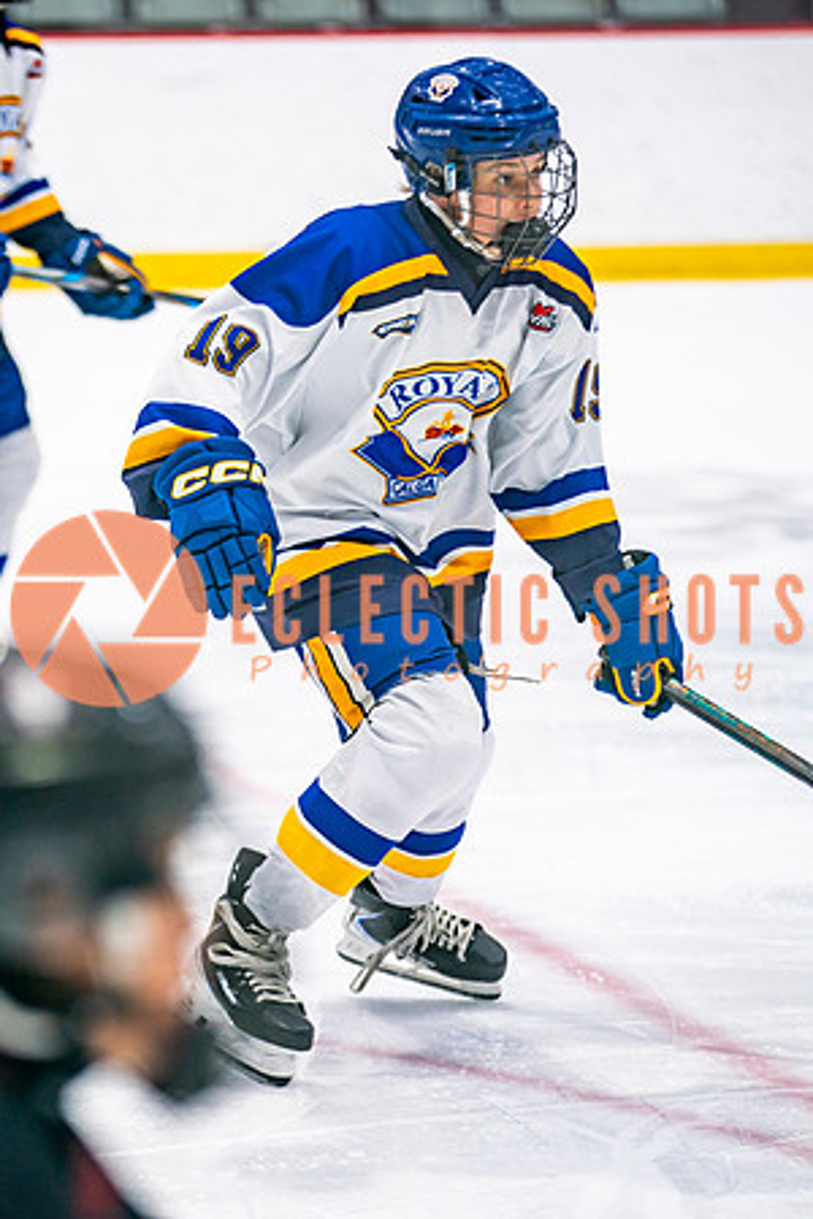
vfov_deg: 9.7
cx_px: 194
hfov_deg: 6.4
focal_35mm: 213
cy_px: 610
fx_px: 7215
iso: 500
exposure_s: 1/640
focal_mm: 142
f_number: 2.8
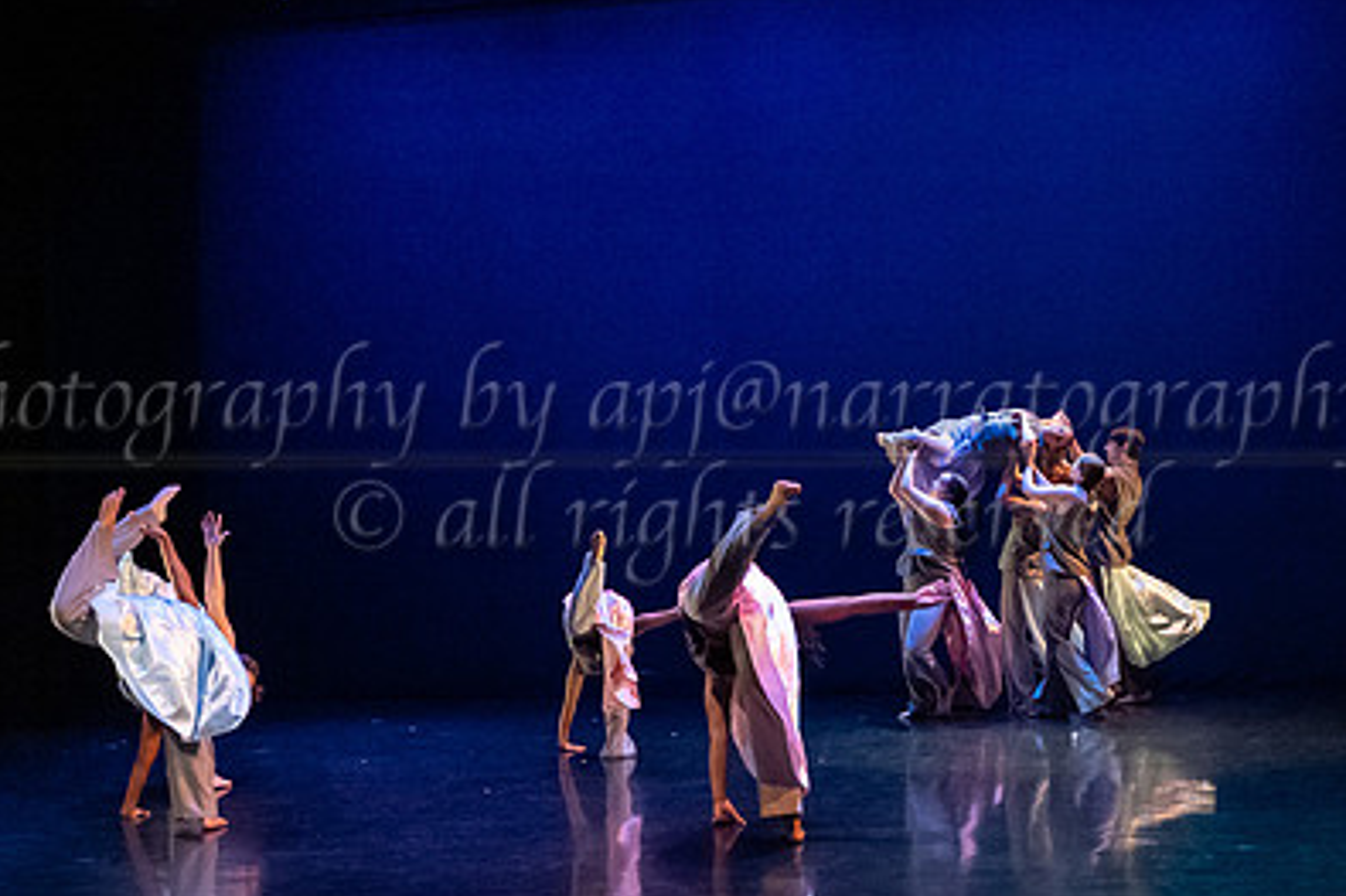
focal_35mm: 58
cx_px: 904
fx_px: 2168
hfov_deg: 34.2
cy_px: 538
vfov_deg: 23.3
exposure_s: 1/400
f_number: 4
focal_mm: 28
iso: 6400
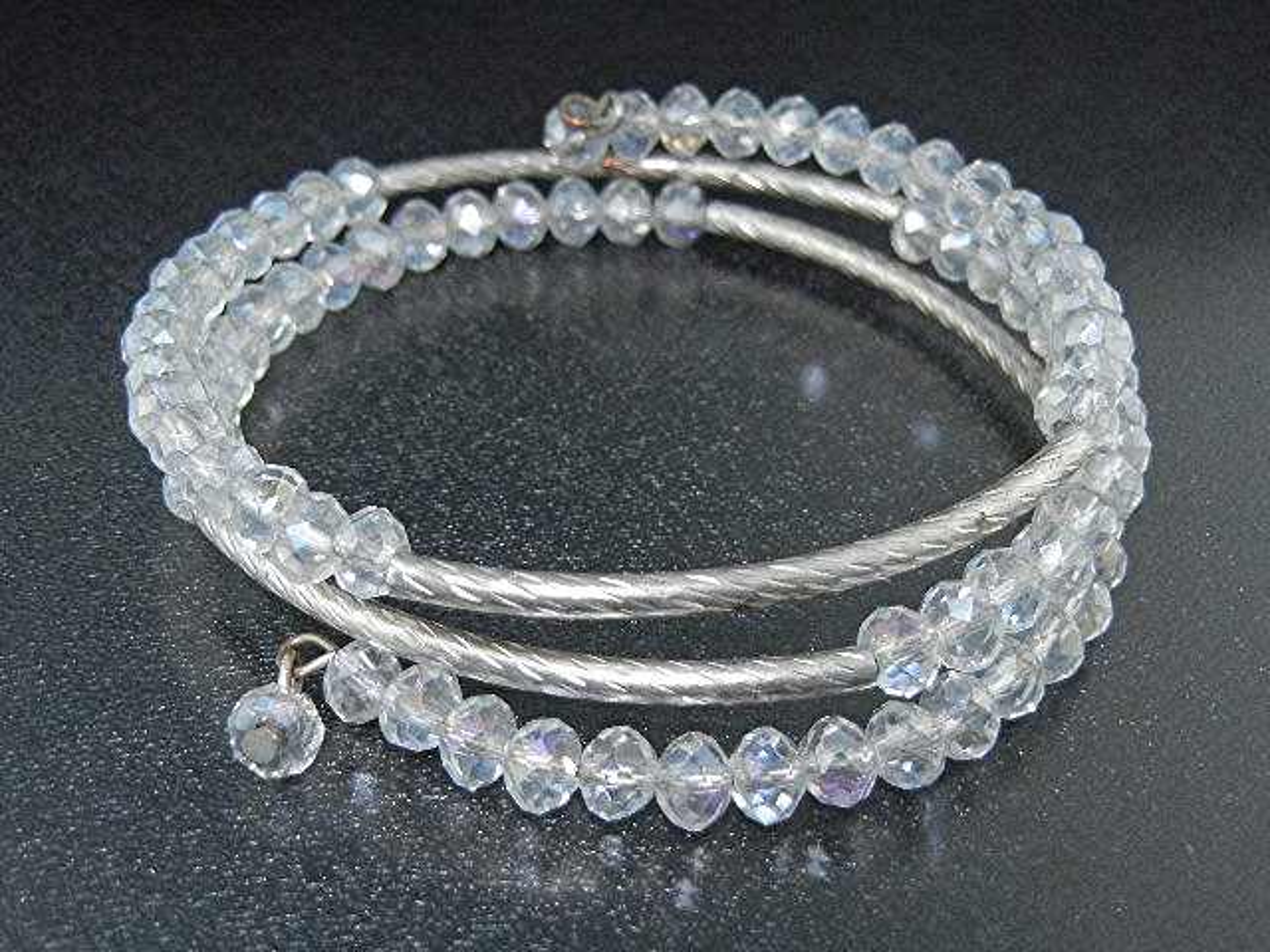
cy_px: 476
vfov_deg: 28.0
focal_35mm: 52
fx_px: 1908
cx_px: 635
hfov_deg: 36.8
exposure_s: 1/30
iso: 790
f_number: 7.8
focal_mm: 9.3
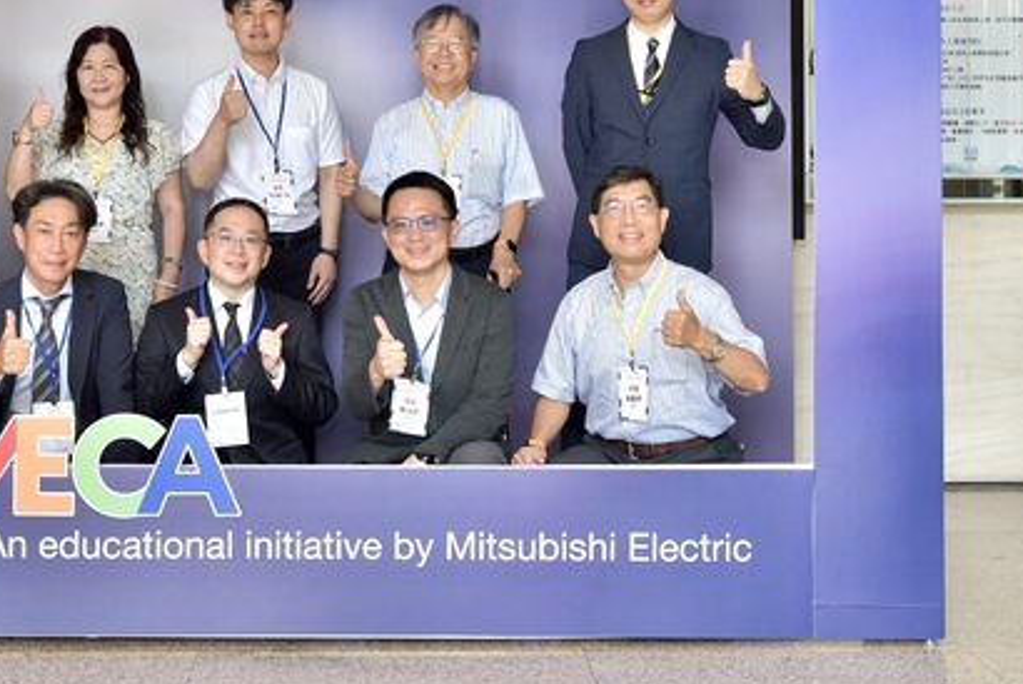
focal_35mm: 58
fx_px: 1649
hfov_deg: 34.4
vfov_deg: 23.1
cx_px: 417
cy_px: 141
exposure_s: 1/125
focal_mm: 34
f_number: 6.3
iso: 500
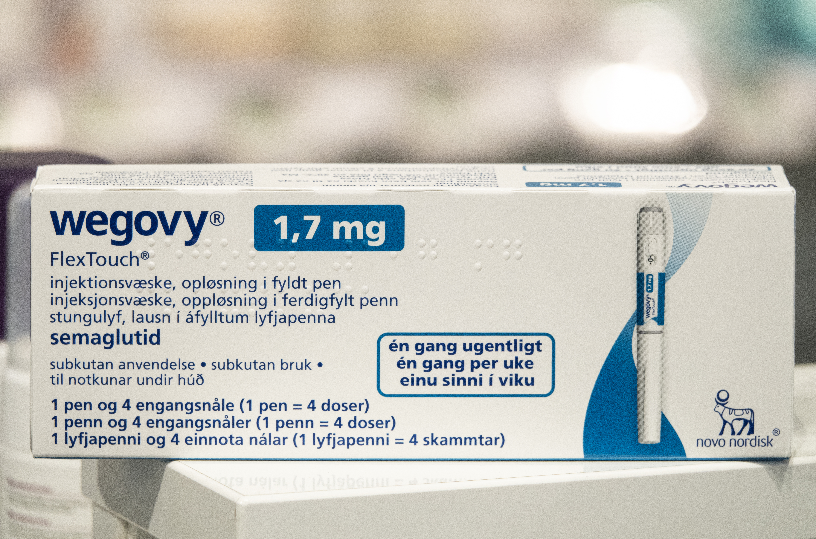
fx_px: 7231
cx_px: 408
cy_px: 270
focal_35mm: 320
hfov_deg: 6.5
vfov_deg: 4.3
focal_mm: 117.3
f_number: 4
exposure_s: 1/250
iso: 400
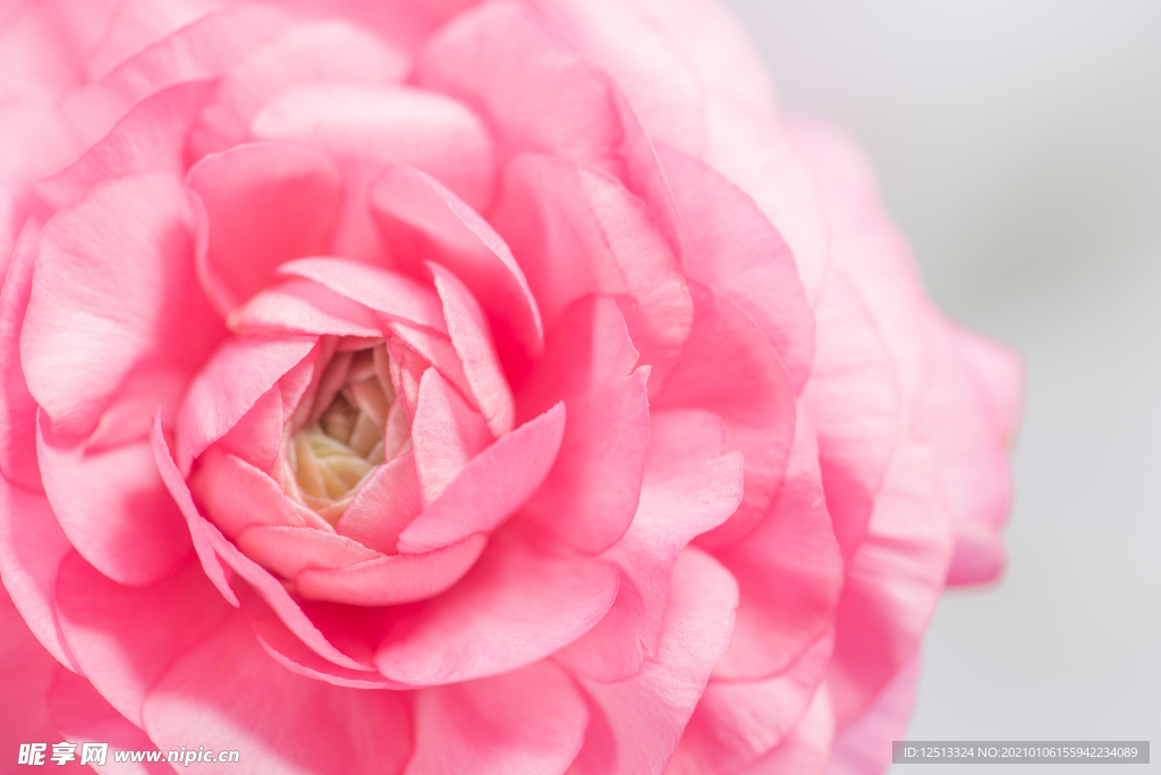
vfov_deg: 13.0
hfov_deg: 19.5
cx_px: 580
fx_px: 3386
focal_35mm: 105
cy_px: 388
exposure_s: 1/125
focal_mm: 105
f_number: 9
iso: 50
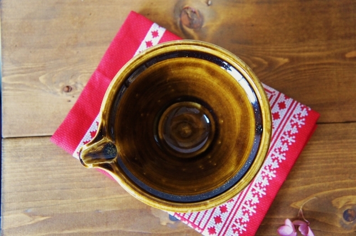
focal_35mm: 51
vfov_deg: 26.4
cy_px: 118
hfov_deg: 38.9
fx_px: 504
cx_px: 178
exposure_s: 1/60
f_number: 4.5
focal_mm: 34
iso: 3200
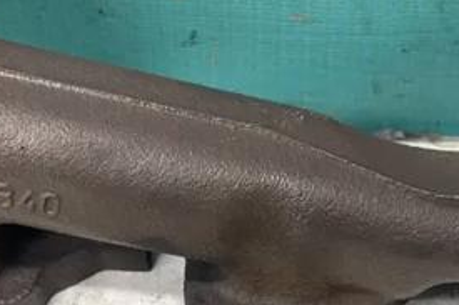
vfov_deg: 21.5
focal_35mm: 63
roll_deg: +1.5
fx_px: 803
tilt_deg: -39.5
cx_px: 245
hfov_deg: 31.9
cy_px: 147
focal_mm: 4.2
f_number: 1.6
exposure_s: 1/50
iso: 100
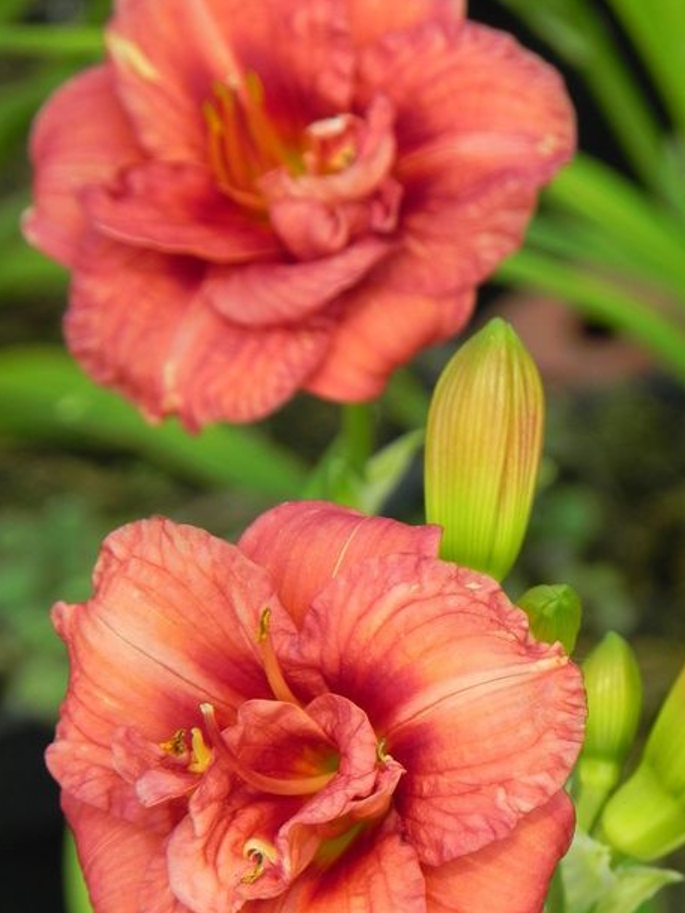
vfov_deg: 3.5
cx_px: 392
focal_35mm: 559
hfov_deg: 2.7
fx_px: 14749
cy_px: 554
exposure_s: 1/320
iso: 160
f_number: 5
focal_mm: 75.7
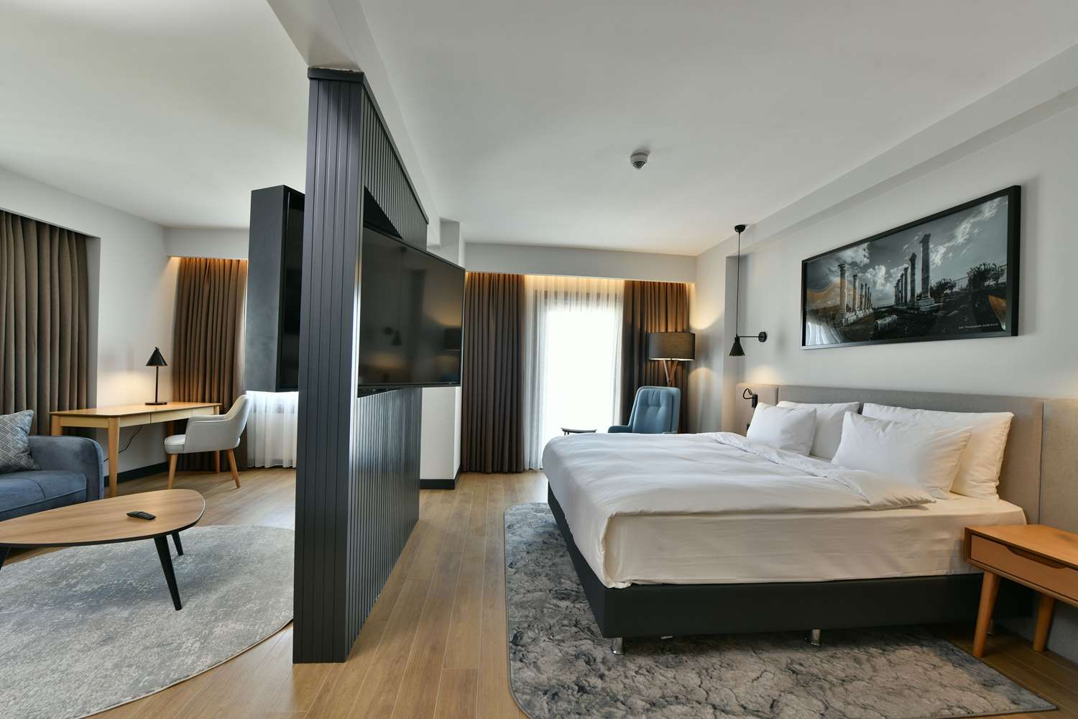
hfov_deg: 104.3
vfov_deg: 81.2
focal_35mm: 14
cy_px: 360
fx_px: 419
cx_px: 539
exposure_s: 1/15
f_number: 9
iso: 500
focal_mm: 14
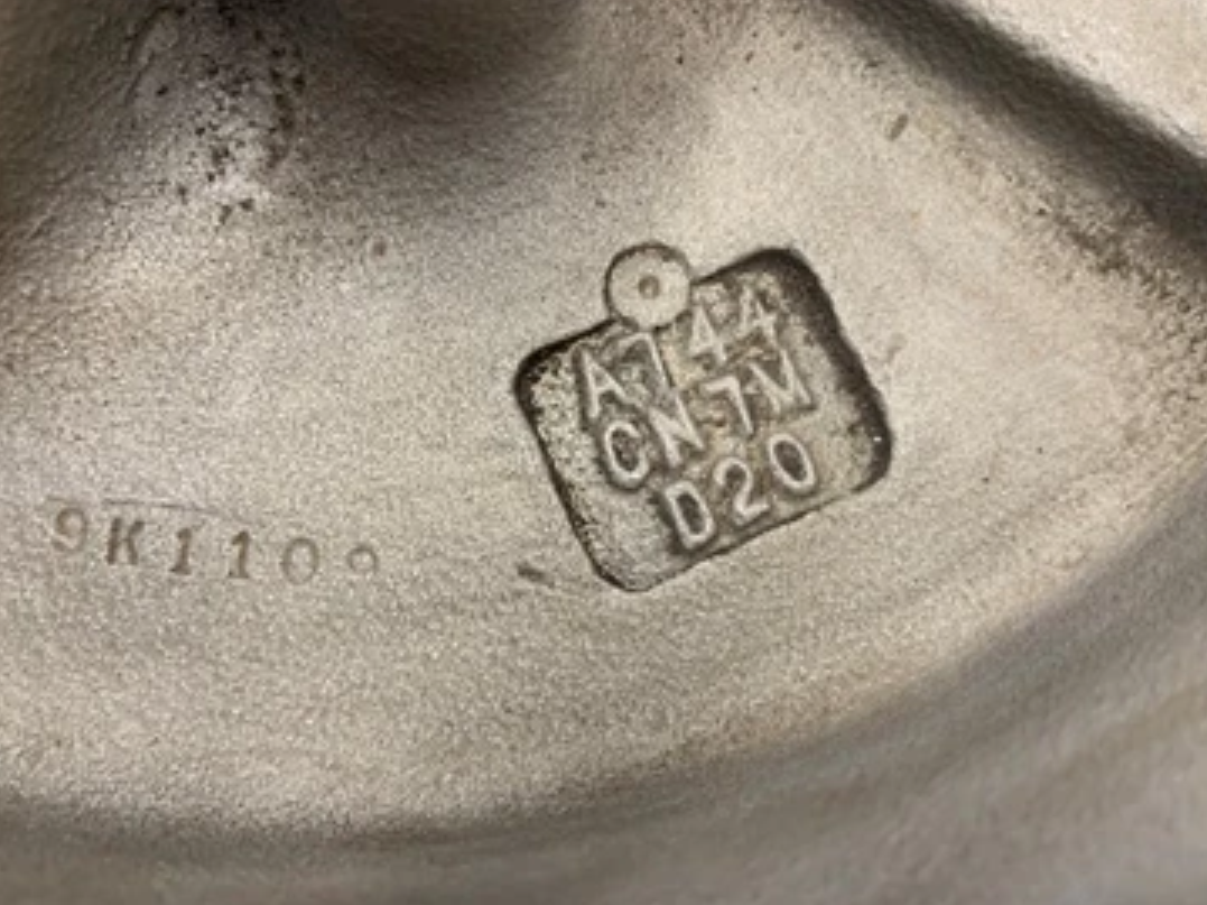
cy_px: 474
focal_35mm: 29
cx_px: 609
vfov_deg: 48.2
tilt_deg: -78.8
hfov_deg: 61.7
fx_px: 1011
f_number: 1.8
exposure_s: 1/60
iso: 100
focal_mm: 4.25
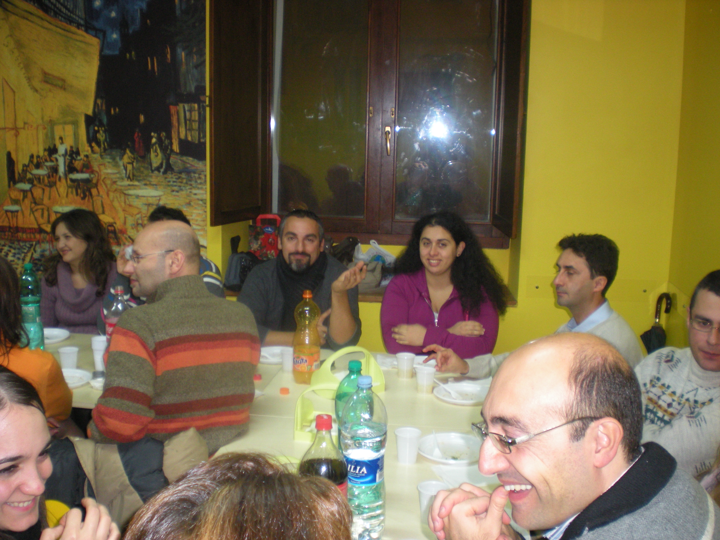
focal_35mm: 38
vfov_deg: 37.7
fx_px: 790
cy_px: 270
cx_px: 360
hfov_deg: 49.0
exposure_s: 1/30
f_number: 3.1
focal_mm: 6.3
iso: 205
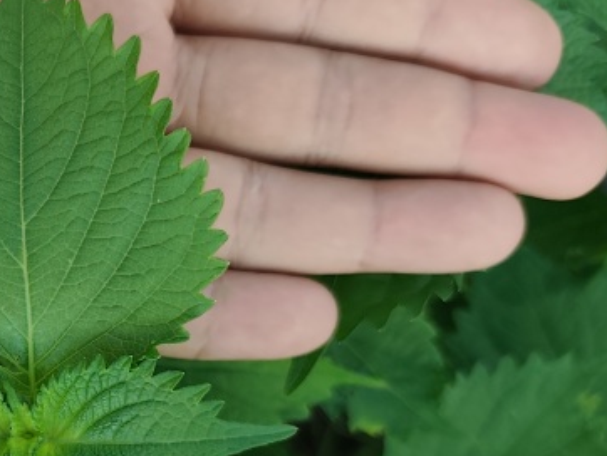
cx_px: 32
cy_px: 329
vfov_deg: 27.3
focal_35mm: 53
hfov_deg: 33.7
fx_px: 930
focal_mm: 5.84
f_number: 1.6
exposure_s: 1/104
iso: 50
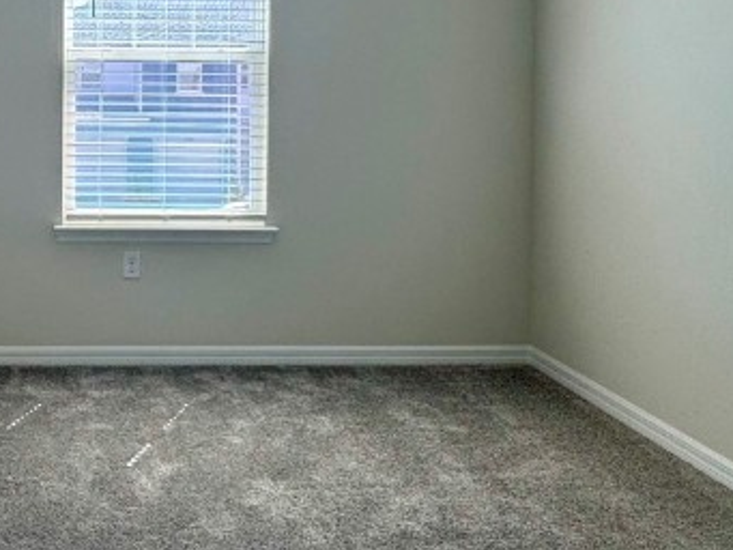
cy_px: 84
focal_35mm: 42
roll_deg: -0.6
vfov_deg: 33.1
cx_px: 56
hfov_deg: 40.9
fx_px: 890
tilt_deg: -1.8
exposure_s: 1/99
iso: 64
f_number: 2.2
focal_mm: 2.22
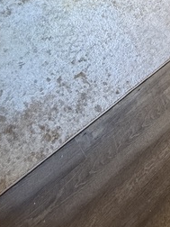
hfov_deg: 23.0
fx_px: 373
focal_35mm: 57
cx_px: 217
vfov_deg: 27.2
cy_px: -83
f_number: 2.2
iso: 320
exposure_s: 1/120
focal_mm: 2.22
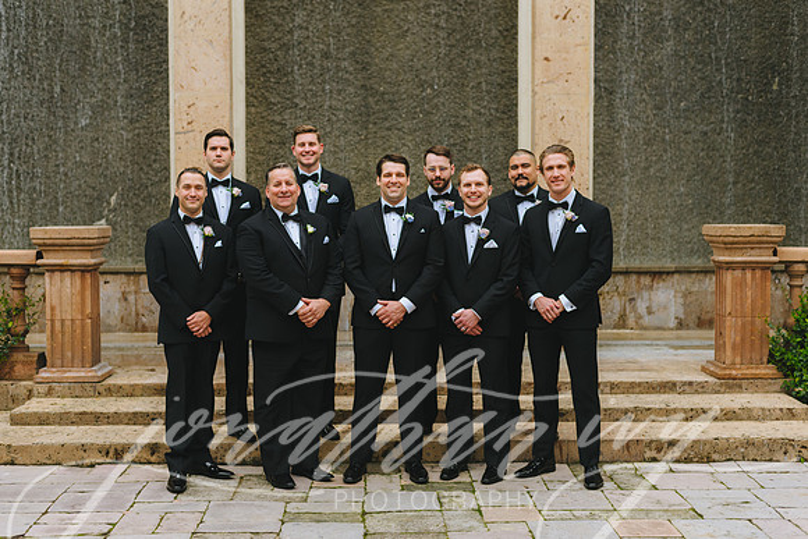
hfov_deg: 39.4
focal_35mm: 50
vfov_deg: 26.9
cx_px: 405
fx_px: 1127
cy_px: 270
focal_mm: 50
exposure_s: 1/2000
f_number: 2.8
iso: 400
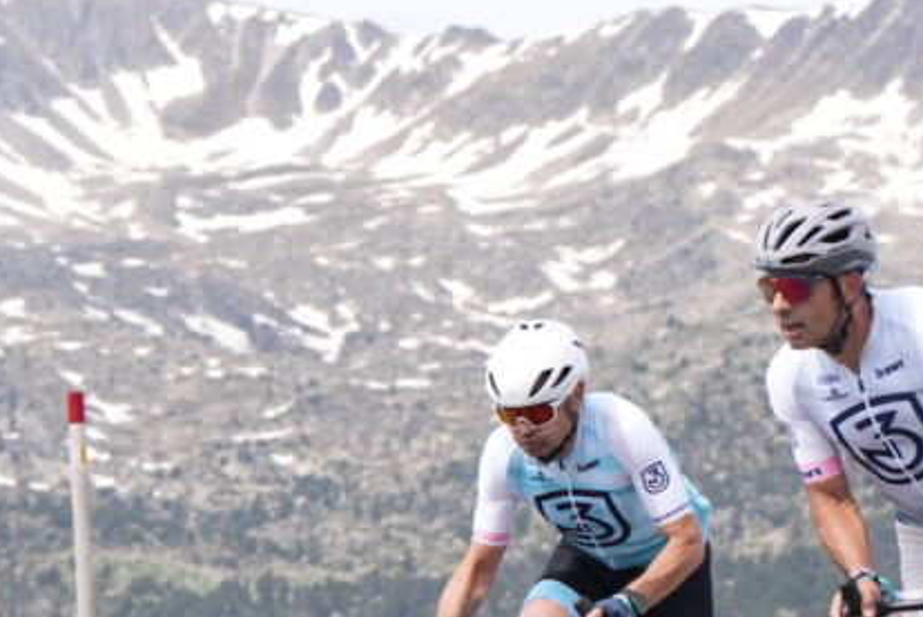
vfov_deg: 4.9
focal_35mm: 282
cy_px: 488
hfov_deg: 7.3
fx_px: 7238
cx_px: 809
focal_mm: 76
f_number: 5
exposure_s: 1/1250
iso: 400
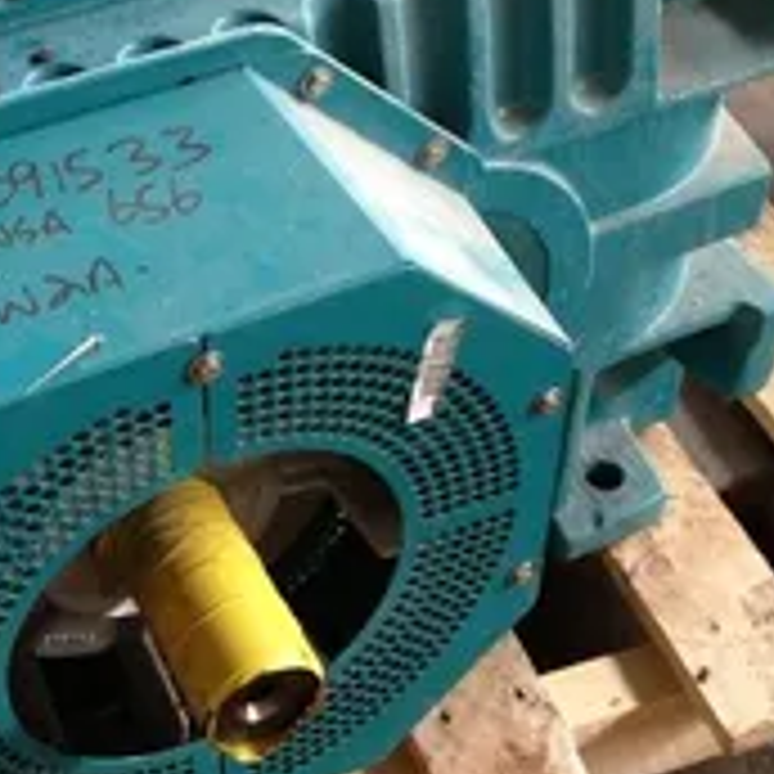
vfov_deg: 23.9
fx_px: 1821
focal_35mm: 72
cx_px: 189
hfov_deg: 23.7
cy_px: 279
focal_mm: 4.28
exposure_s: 1/20
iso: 200
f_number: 2.4
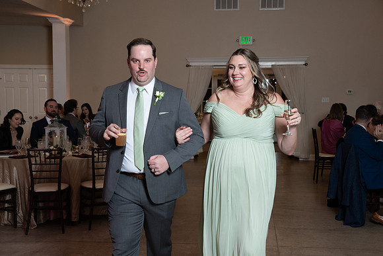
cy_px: 128
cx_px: 192
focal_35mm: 59
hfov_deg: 33.9
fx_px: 628
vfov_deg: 23.0
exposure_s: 1/200
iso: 2000
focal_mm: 59
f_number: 5.6
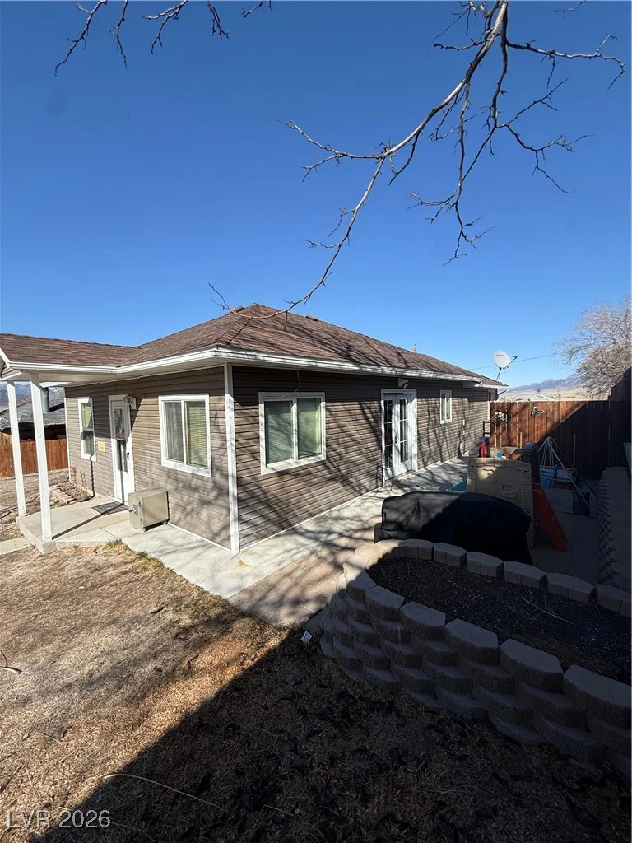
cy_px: 422
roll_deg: +1.3
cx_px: 316
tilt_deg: -3.5
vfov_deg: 102.1
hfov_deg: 85.7
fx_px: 341
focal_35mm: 14
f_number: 2.2
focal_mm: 2.22
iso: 50
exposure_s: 1/1901
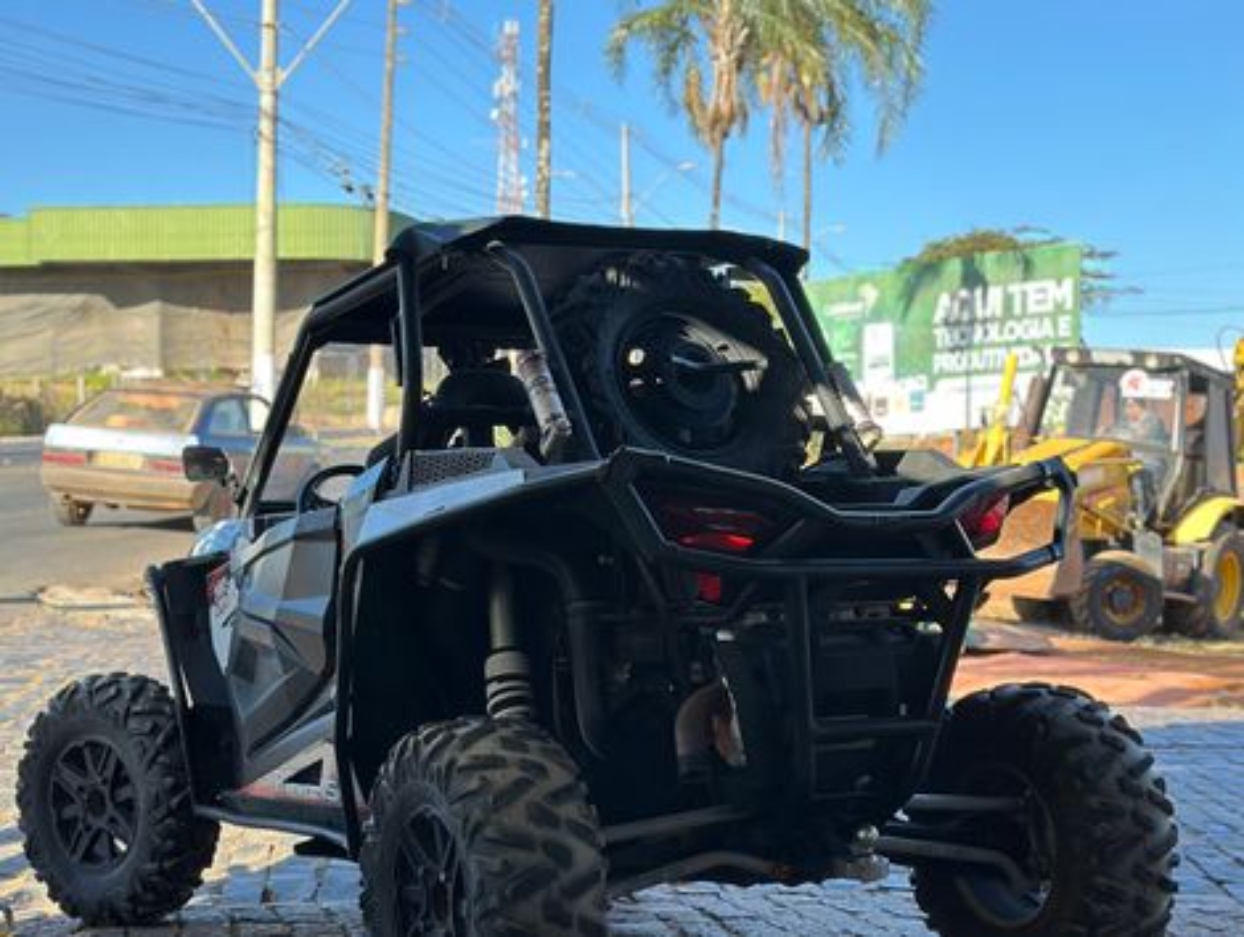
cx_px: 622
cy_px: 468
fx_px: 1728
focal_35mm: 48
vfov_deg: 30.3
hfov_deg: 39.6
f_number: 1.78
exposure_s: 1/1000
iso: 80
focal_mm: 6.86
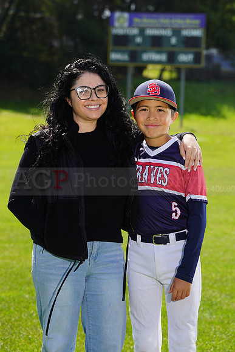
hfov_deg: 9.3
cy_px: 176
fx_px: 1448
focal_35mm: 148
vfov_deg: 13.9
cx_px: 118
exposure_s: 1/250
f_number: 8
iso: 100
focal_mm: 148
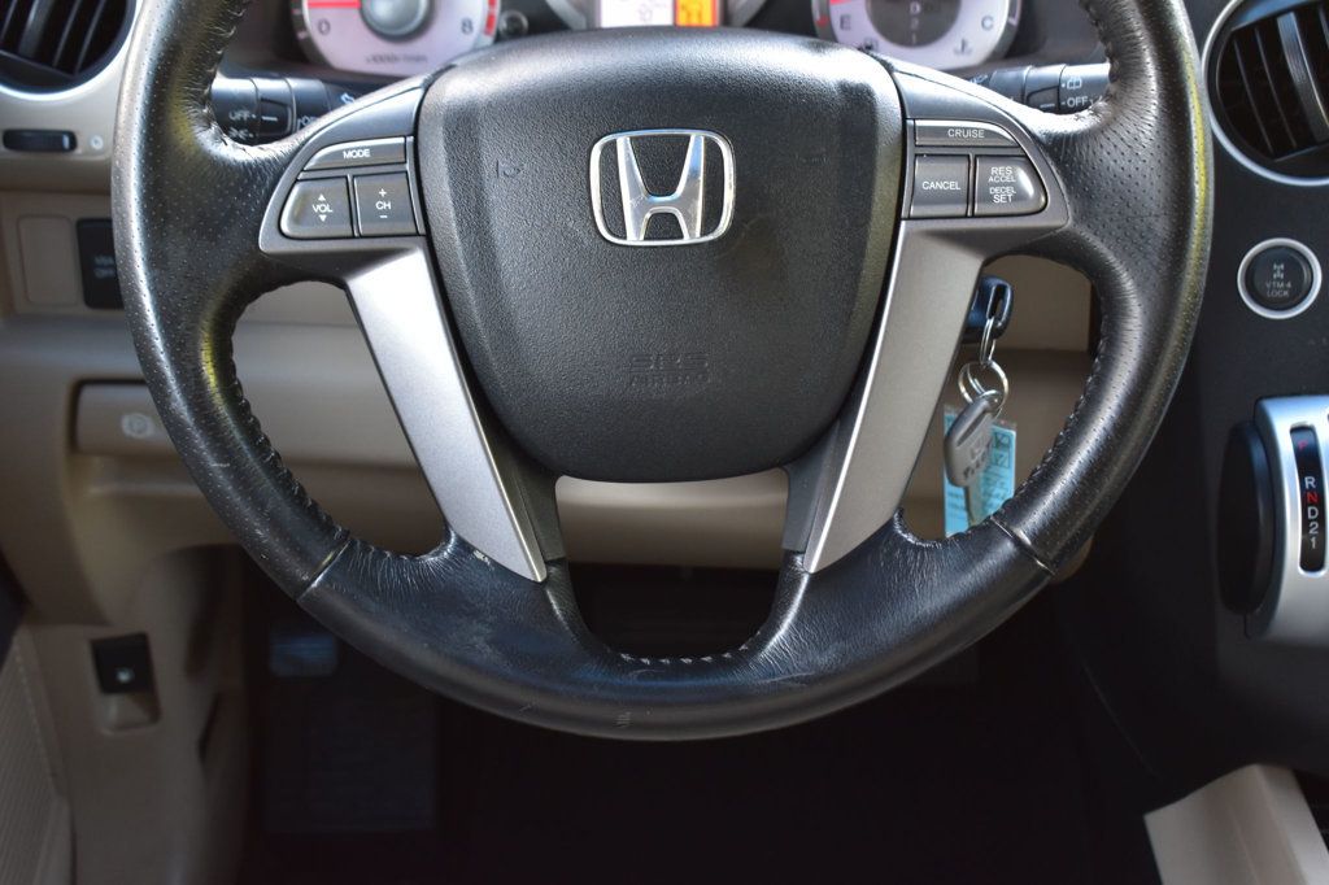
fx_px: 2103
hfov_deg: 35.1
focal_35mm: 57
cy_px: 442
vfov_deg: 23.8
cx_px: 664
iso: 720
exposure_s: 1/15
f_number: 6.3
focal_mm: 38
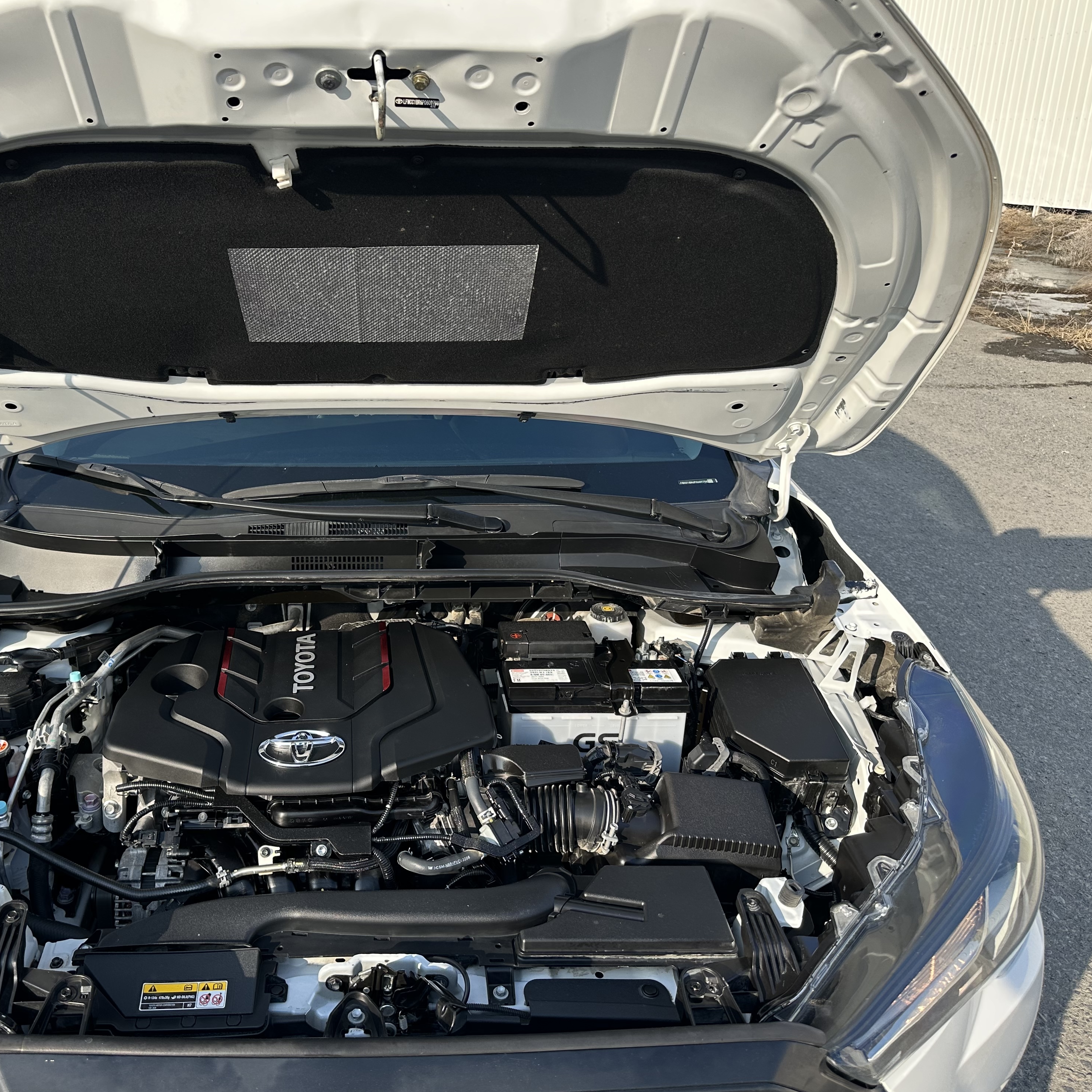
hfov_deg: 54.8
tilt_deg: -21.7
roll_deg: +1.4
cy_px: 547
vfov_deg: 55.6
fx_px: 1035
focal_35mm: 29
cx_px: 395
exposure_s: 1/1412
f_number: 1.78
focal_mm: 6.86
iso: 80
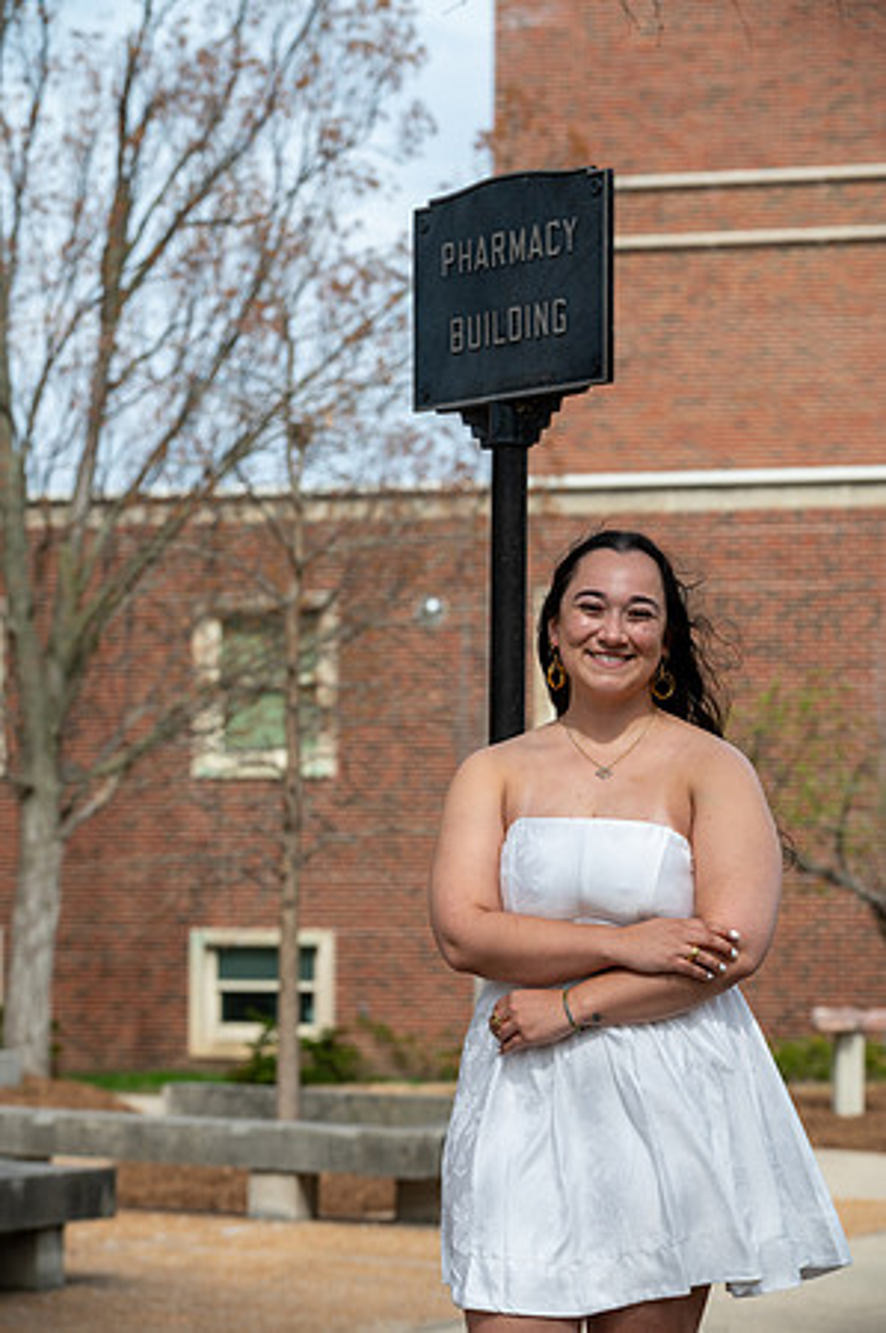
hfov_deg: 10.9
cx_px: 443
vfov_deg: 16.4
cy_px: 666
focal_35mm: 125
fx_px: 4625
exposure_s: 1/200
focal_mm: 125
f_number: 6.3
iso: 125
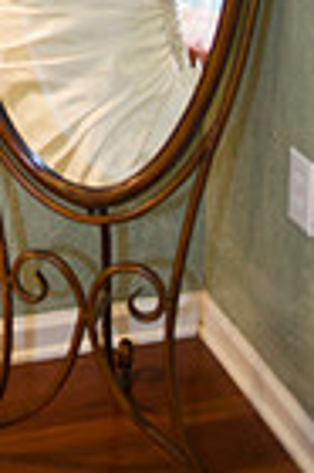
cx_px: -62
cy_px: -166
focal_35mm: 100
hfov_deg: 13.3
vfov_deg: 18.8
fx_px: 1311
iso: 800
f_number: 2.8
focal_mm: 31
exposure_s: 1/100
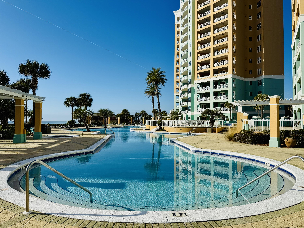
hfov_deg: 71.6
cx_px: 152
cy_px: 114
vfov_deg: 56.8
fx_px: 211
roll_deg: -0.4
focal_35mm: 24
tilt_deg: +2.3
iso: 80
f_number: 1.78
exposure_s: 1/9091
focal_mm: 6.76
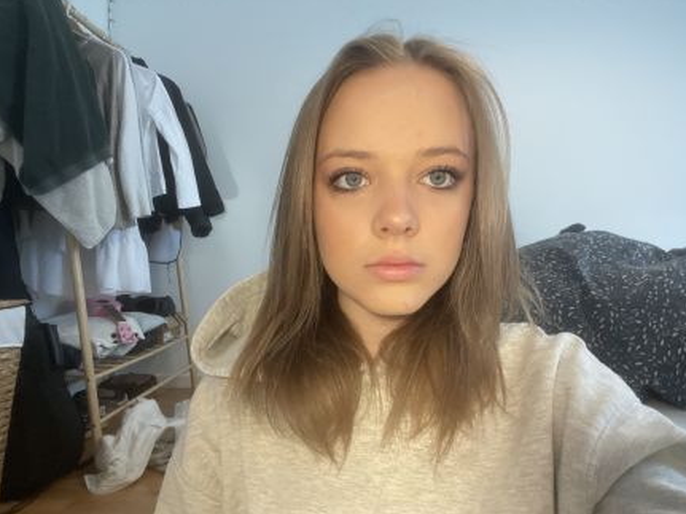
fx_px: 475
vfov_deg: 56.8
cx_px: 344
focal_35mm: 24
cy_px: 262
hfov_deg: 71.6
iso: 320
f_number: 2.2
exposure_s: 1/50
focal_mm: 2.71
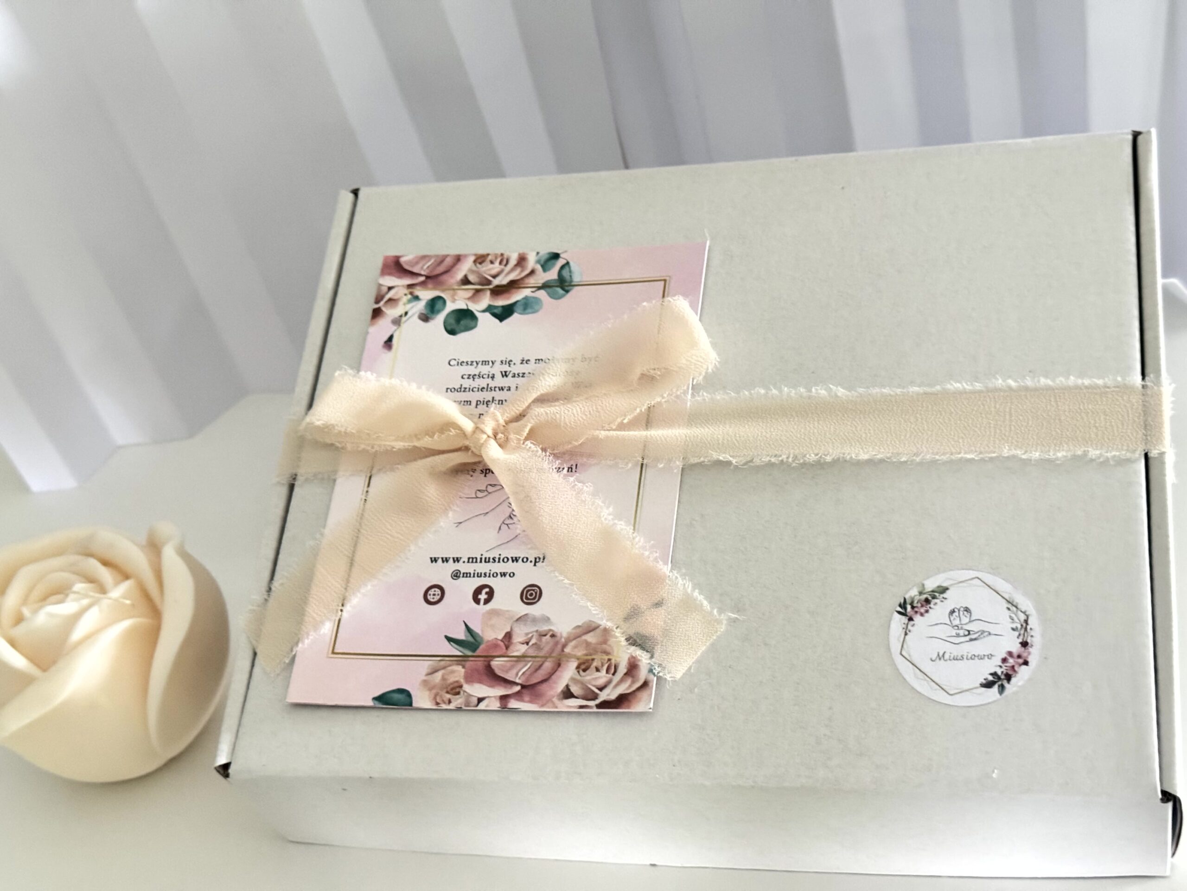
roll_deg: +16.8
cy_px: 446
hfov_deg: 39.7
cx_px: 594
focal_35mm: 48
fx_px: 1646
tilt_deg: -42.0
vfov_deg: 30.3
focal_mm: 6.76
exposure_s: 1/30
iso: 500
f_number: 1.78
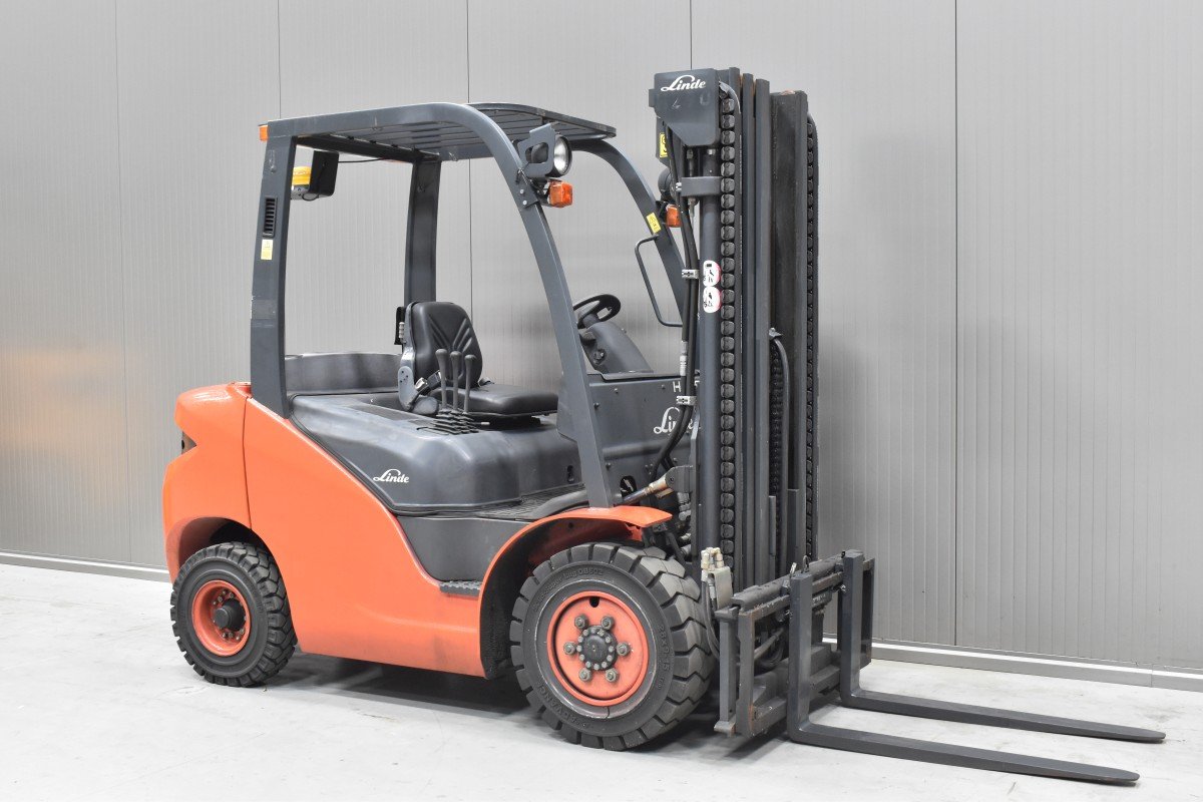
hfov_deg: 45.0
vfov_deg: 30.8
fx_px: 1454
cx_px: 602
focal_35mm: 44
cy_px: 401
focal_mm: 29
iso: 1600
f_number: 7.1
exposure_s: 1/13
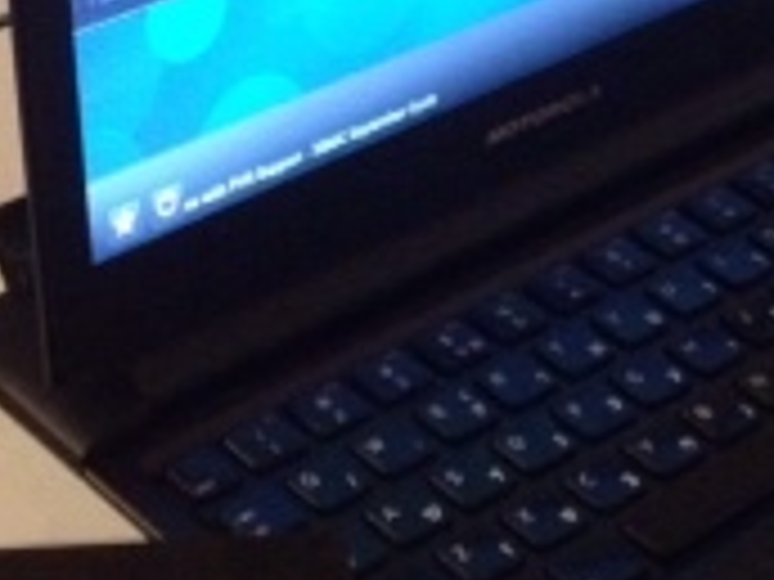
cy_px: 130
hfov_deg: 16.0
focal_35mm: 123
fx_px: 2750
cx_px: 284
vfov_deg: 12.0
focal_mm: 4.13
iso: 640
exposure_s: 1/15
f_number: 2.4
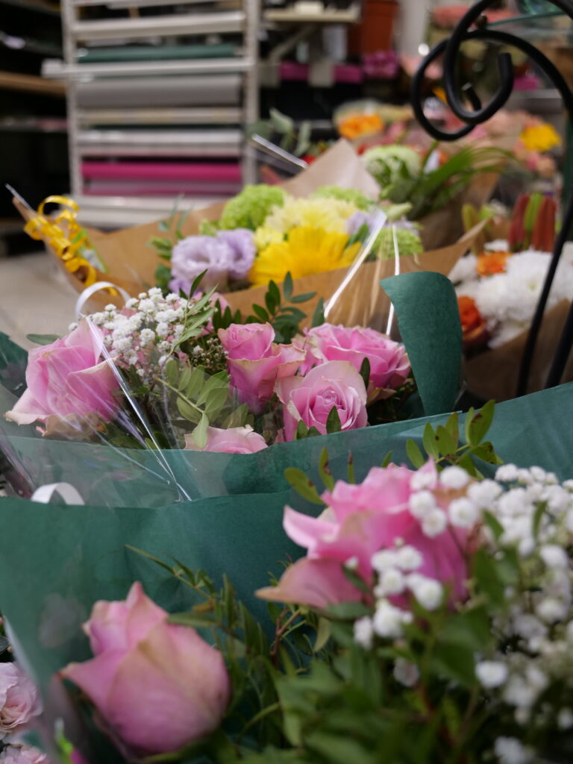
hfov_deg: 37.7
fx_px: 839
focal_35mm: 38
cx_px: 286
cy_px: 382
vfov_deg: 49.0
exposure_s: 1/60
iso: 500
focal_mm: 19
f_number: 3.2
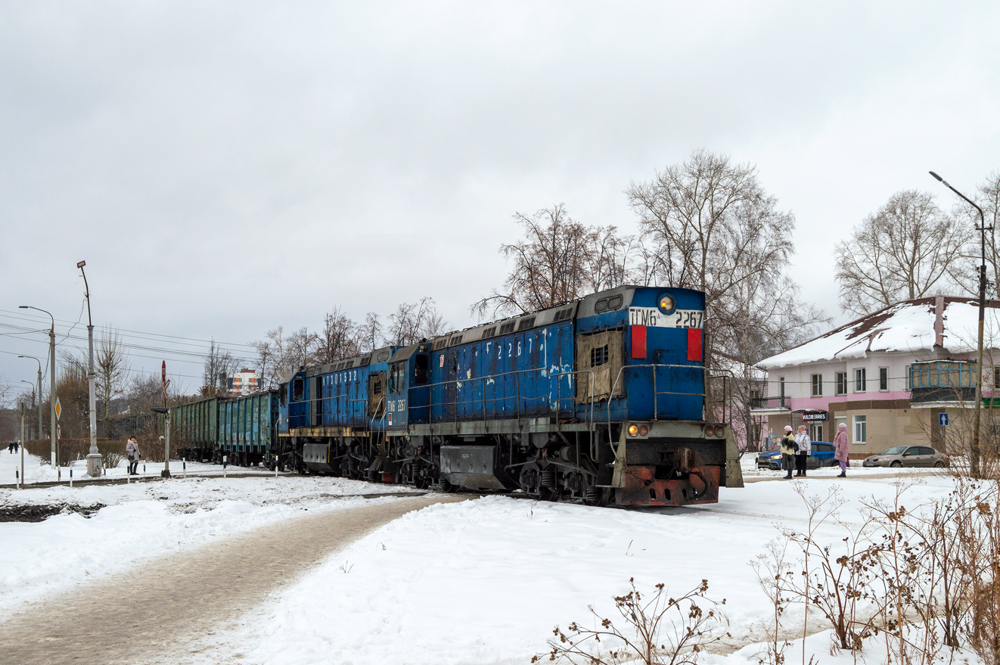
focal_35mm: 31
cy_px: 342
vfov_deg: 42.3
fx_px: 860
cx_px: 513
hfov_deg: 60.3
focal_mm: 20
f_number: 5.6
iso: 200
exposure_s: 1/250
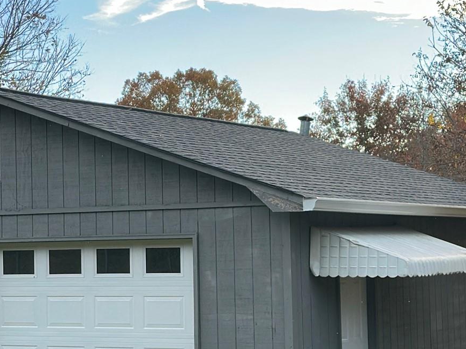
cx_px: 169
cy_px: 207
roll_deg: +0.4
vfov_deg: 13.1
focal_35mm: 113
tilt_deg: +2.6
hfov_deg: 17.4
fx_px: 1521
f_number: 1.78
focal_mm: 6.86
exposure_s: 1/738
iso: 80
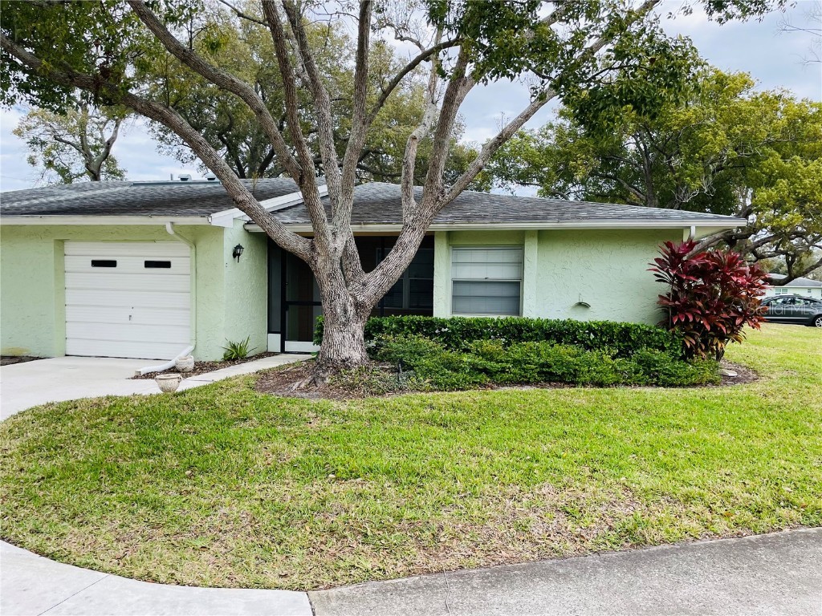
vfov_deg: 53.1
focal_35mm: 26
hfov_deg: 67.3
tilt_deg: -2.3
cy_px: 308
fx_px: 617
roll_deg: -1.1
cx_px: 411
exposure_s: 1/764
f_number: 1.6
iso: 32
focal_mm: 4.2
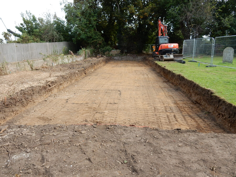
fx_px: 170
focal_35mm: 25
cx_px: 118
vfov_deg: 54.9
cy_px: 88
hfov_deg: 69.4
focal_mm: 4.5
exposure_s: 1/400
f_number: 3.7
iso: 125
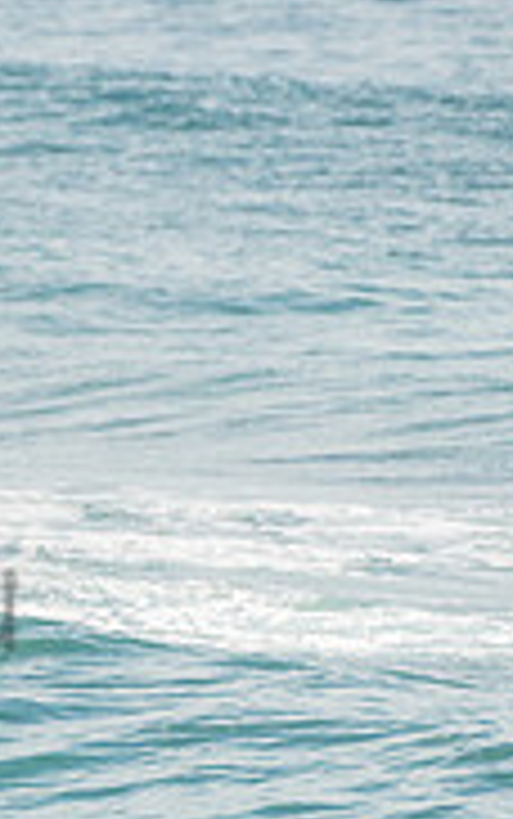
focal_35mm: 1622
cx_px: -459
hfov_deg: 0.8
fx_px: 36226
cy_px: 547
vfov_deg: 1.3
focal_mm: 500
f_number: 5.6
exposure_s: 1/2000
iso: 220
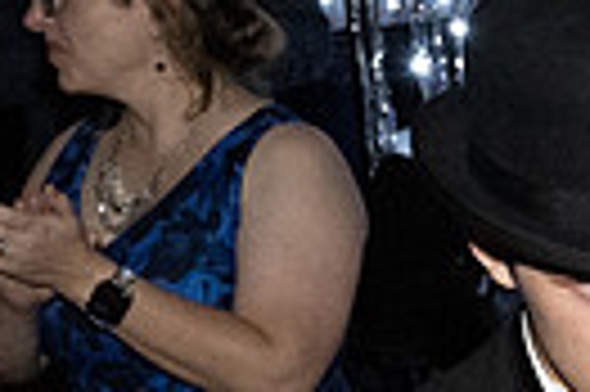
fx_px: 2799
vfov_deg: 7.6
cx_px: 1516
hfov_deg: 10.1
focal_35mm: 171
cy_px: 816
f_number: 5.6
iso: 6400
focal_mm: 28.5
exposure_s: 1/125
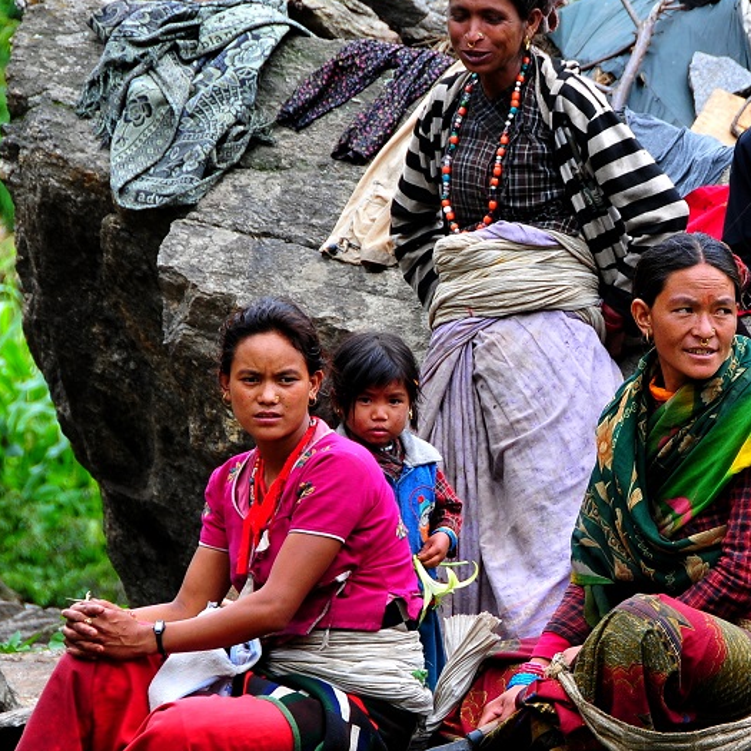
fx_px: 7314
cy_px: 376
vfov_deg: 5.9
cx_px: 615
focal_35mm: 298
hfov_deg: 5.9
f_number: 6.3
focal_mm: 120
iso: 200
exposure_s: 1/160
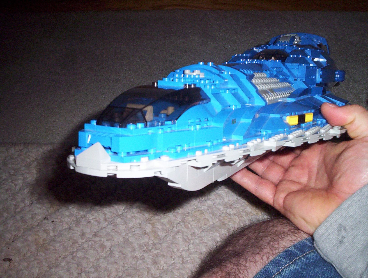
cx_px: 184
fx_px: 405
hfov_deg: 48.9
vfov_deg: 37.9
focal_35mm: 38
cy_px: 139
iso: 140
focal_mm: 4.99
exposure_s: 1/60
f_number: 4.5
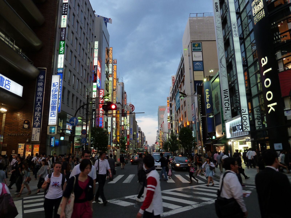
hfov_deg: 69.4
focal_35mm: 25
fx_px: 210
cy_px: 109
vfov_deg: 54.9
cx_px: 146
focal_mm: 4.1
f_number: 3.3
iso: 125
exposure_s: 1/40
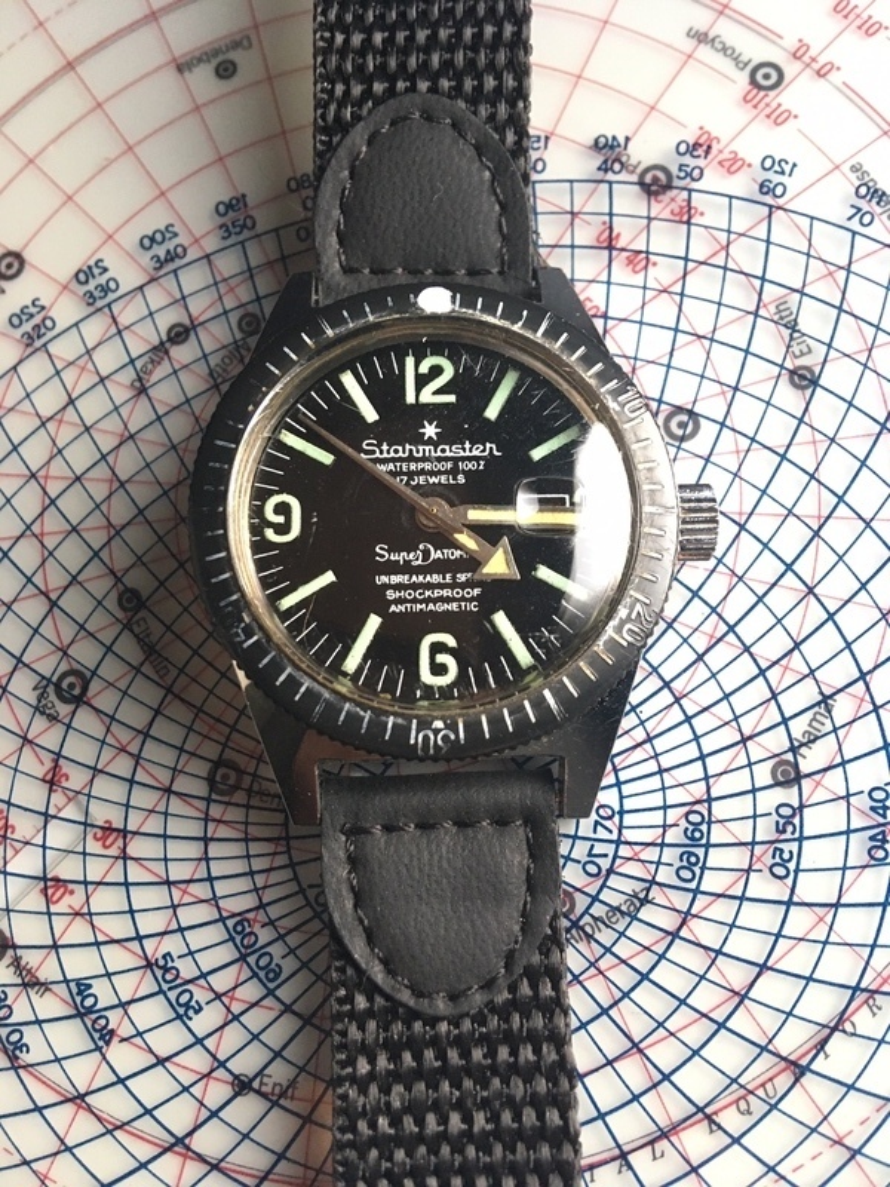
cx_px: 445
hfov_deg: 48.2
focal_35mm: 29
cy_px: 594
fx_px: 994
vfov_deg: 61.7
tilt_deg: -77.3
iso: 200
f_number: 2.2
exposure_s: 1/33
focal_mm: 4.15
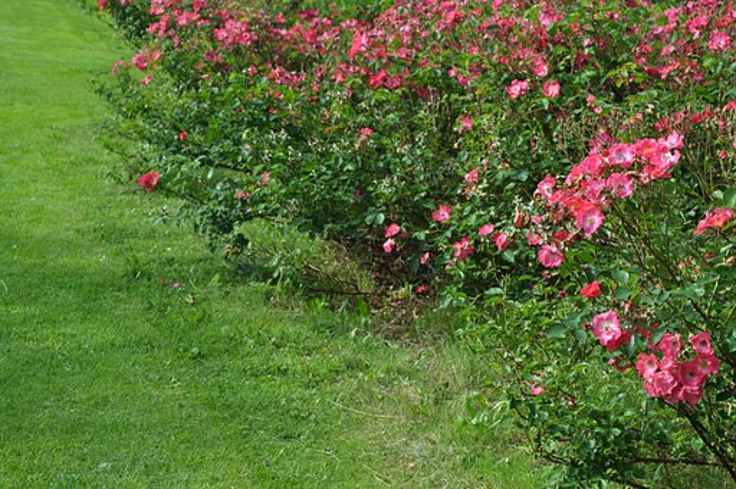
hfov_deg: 24.6
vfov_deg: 16.5
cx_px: 368
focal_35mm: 82
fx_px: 1685
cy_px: 244
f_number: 8
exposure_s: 1/250
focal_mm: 55
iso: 200
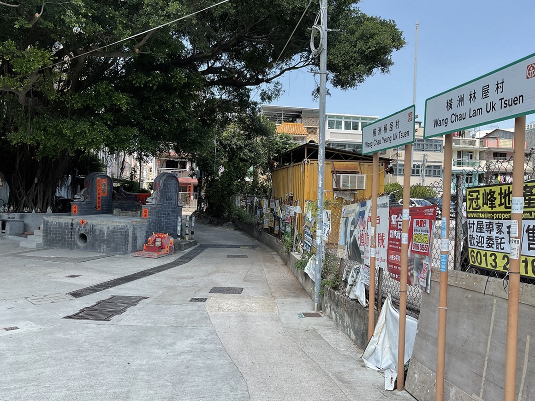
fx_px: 448
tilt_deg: -3.0
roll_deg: -0.6
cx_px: 268
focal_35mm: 29
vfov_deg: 48.2
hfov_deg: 61.7
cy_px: 200
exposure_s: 1/739
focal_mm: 3
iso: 16
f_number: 1.8
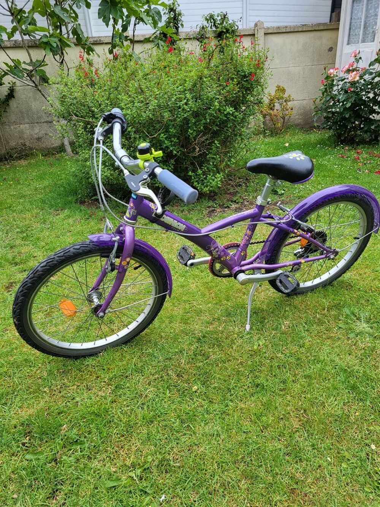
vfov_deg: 67.3
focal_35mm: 26
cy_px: 254
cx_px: 190
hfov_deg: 53.1
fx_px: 380
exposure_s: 1/186
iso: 40
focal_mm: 5.4
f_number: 1.8
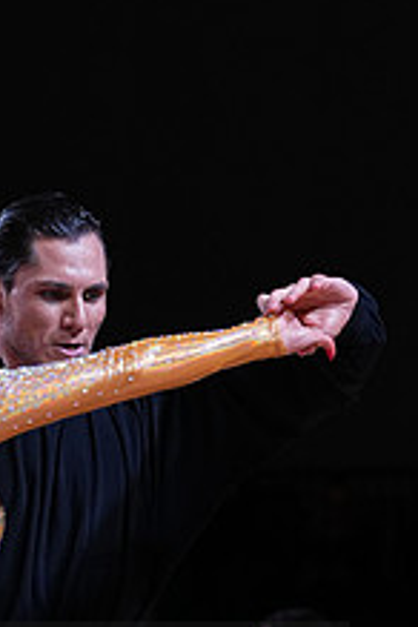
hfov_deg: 3.9
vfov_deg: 5.8
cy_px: 719
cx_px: -44
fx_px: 6130
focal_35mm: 352
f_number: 4
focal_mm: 133
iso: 1000
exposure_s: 1/400
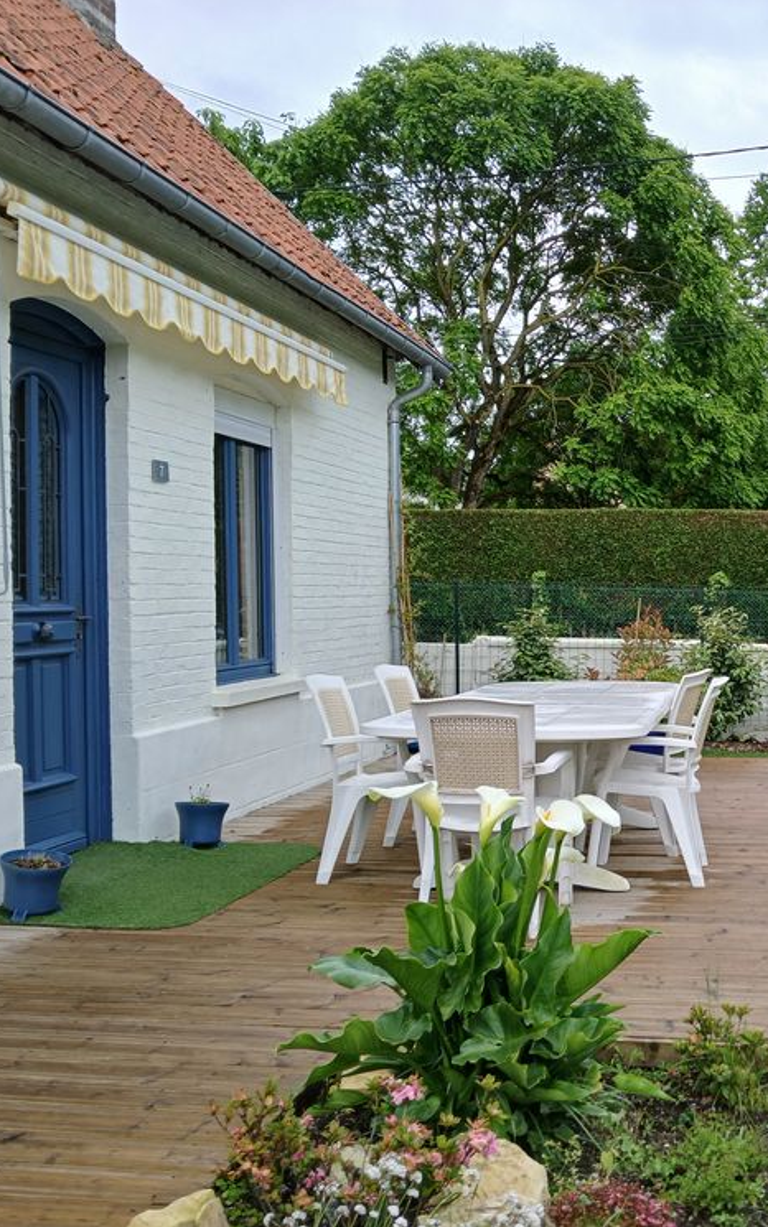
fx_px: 1238
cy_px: 611
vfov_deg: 52.7
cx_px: 682
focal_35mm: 37
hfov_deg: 32.8
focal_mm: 3.98
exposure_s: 1/196
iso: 20
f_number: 1.8
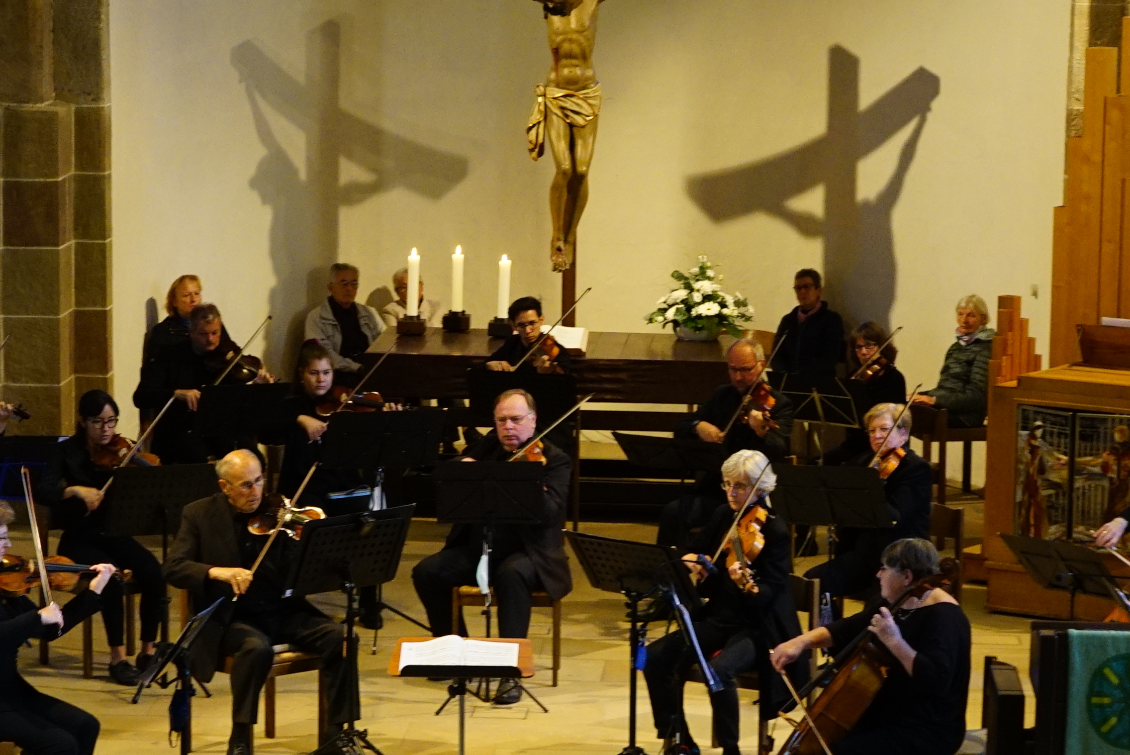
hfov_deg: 15.5
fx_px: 4146
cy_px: 464
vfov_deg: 10.4
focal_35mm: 132
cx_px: 519
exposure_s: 1/50
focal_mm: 70
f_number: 7.1
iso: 4000
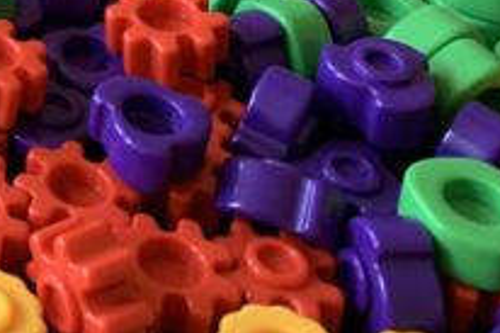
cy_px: -374
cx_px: -265
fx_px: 1457
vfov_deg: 11.5
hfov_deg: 17.4
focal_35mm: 105
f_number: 1.8
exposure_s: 1/66
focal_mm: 4.25
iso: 100
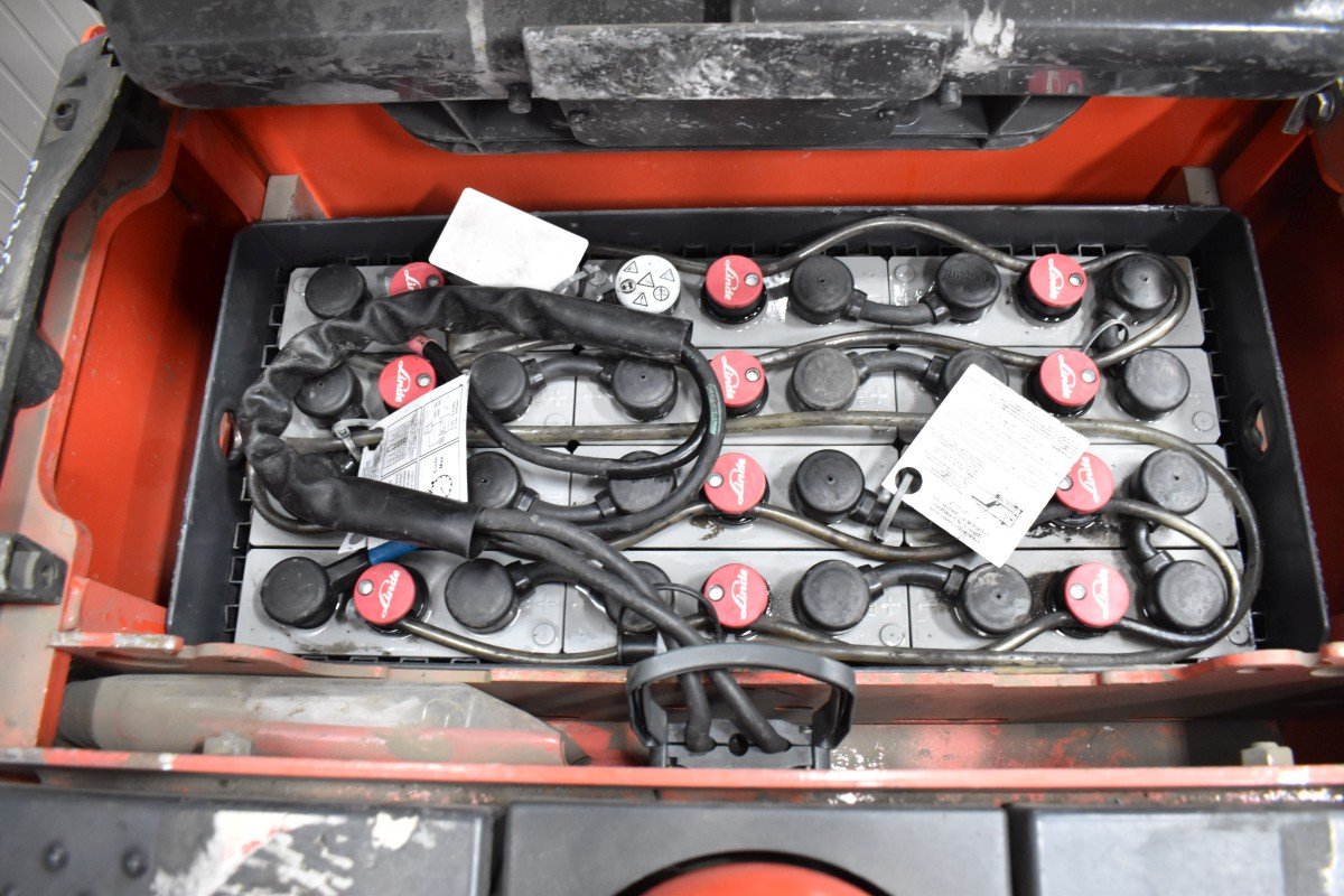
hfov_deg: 67.4
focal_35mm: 27
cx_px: 672
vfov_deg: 47.9
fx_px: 1008
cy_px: 448
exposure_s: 1/25
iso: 1600
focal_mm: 18
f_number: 4.5
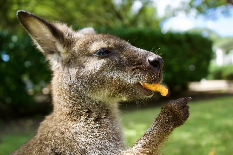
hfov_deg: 55.8
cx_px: 116
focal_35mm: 34
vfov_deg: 38.9
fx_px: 220
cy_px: 78
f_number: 4
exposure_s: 1/2000
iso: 1250
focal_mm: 34
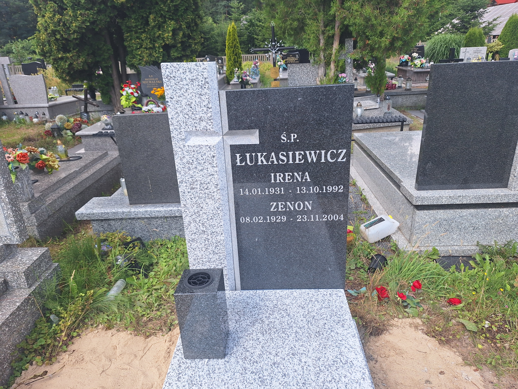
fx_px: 344
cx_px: 259
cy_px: 194
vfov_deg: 58.9
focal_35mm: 23
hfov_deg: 73.9
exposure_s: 1/1104
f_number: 1.8
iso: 40
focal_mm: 5.54
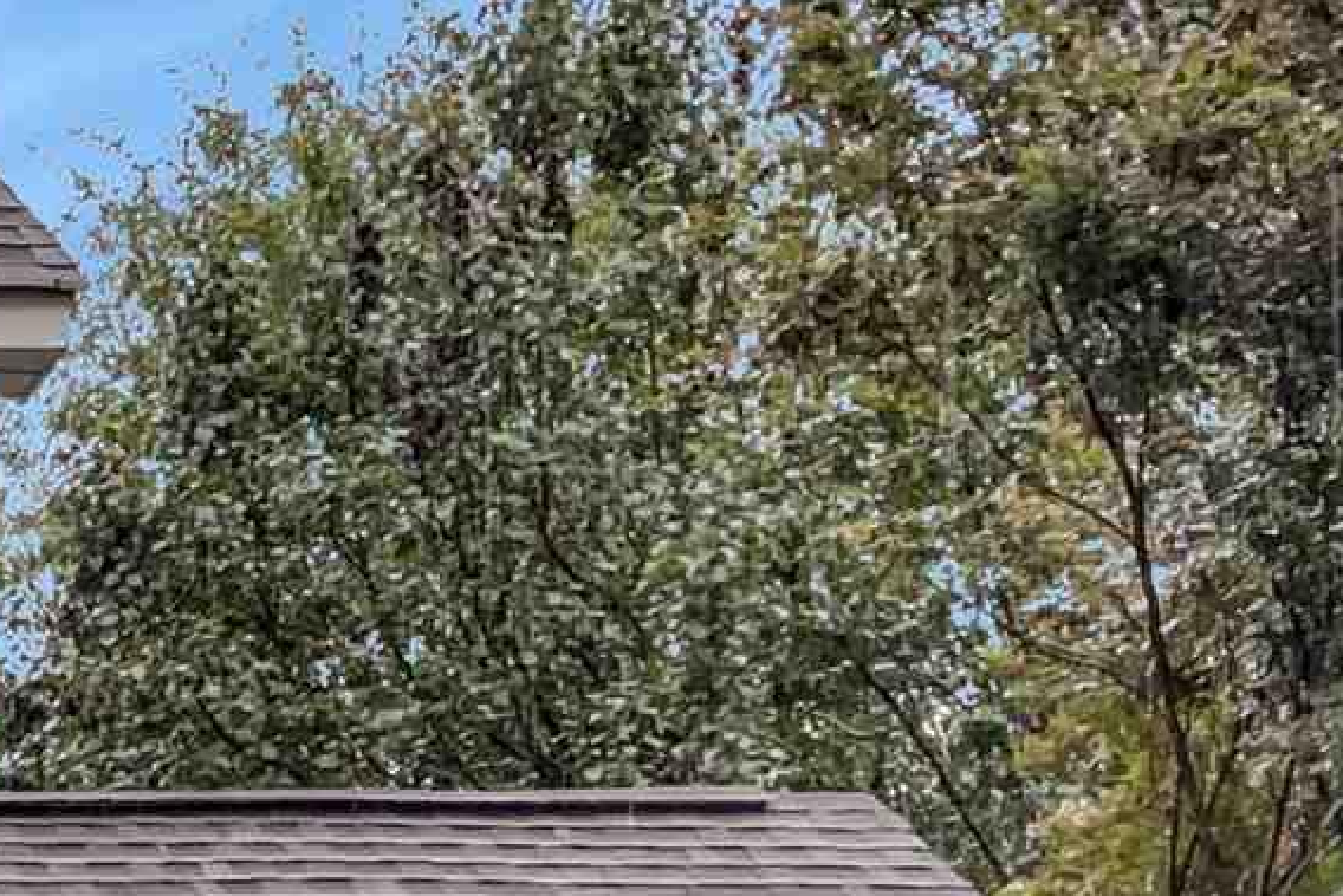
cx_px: -1773
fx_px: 6082
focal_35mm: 163
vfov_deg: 7.8
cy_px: 2114
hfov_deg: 10.9
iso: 100
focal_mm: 3
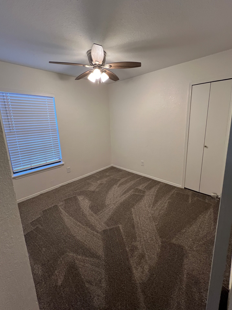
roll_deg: +1.2
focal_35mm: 14
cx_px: 121
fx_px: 125
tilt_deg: -9.5
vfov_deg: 102.0
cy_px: 146
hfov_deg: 85.6
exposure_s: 1/120
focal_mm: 1.57
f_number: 1.8
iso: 200
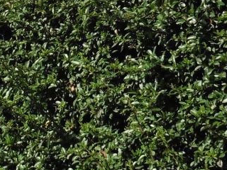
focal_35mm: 170
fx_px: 1115
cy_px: 27
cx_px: -109
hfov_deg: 11.2
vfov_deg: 8.7
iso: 100
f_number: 5
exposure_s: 1/640
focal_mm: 6.1
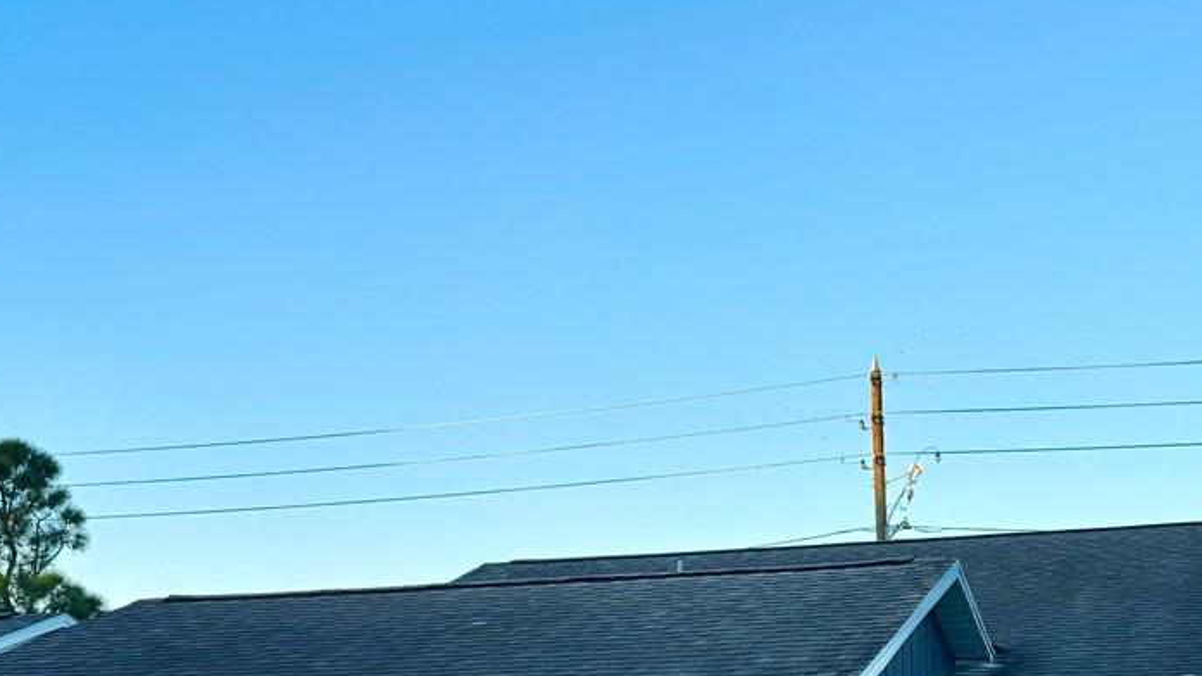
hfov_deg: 34.8
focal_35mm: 60
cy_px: 657
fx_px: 1912
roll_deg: +0.0
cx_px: 693
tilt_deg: +4.9
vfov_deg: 19.5
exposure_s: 1/1059
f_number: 1.78
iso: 80
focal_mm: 6.76
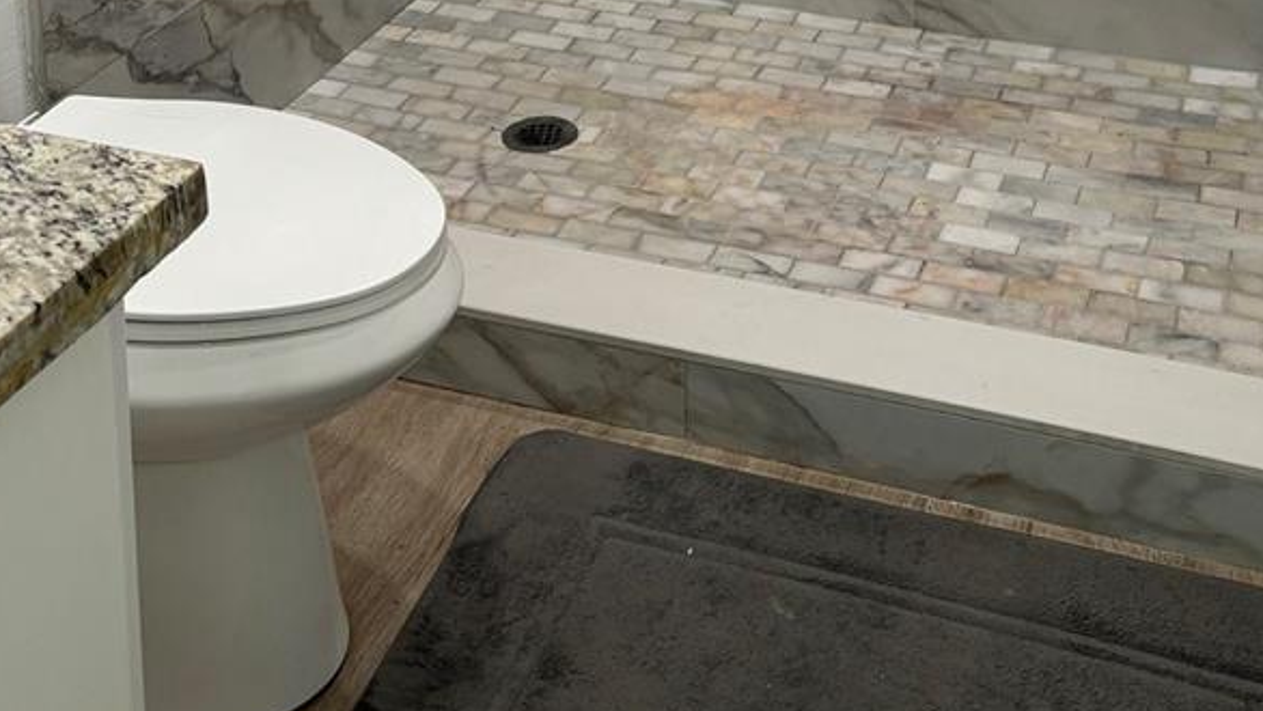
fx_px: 1943
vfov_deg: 17.8
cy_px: -452
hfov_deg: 36.0
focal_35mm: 58
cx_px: 668
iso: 80
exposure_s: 1/60
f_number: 1.6
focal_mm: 5.96
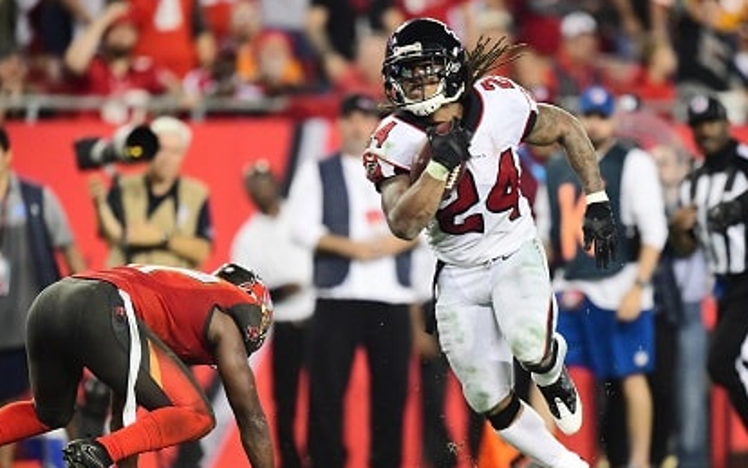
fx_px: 12133
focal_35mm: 595
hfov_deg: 3.5
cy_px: 257
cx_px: 370
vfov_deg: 2.2
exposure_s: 1/2000
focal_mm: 550
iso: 8000
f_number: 4
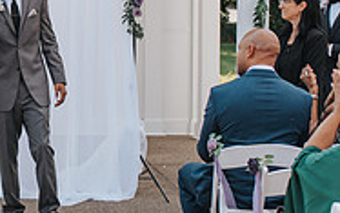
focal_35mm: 140
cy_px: 72
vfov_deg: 9.4
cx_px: -27
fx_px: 1298
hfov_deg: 14.6
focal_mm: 35
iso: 110
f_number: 2.8
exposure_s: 1/1250
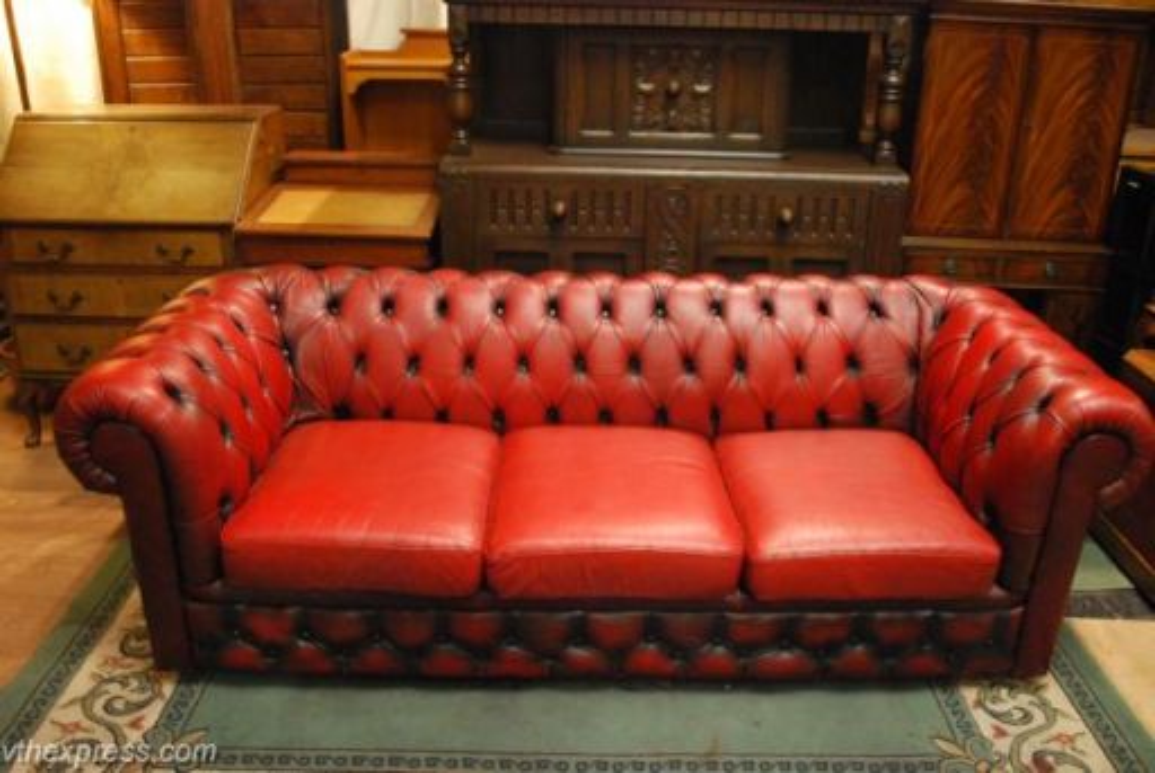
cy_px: 386
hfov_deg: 61.9
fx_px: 964
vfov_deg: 43.7
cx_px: 578
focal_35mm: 30
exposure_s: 1/10
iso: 1600
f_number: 3.8
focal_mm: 20
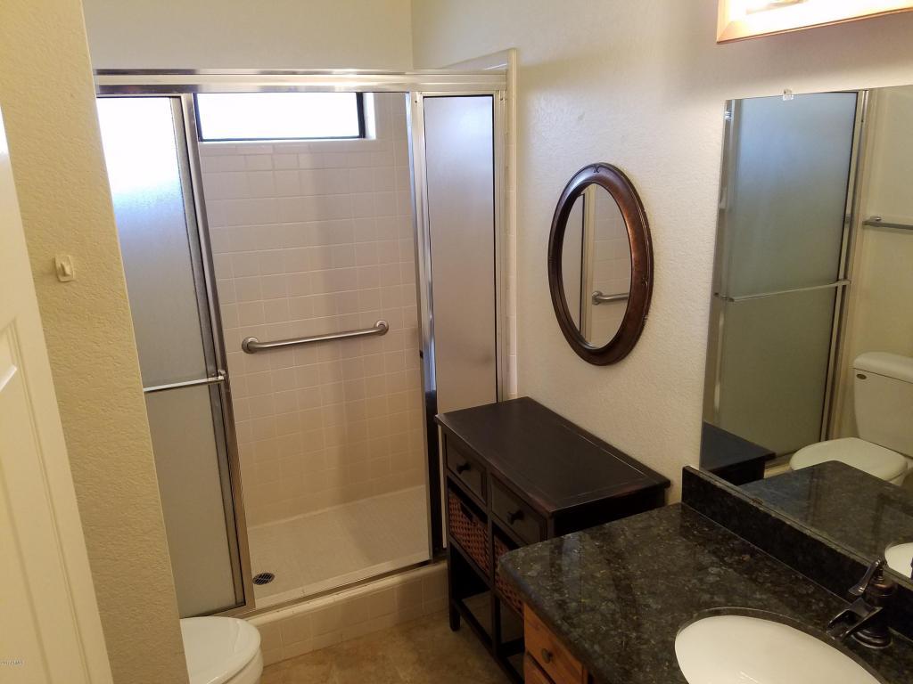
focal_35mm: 26
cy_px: 342
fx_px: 686
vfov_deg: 53.1
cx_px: 456
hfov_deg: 67.3
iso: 160
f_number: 1.7
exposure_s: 1/60
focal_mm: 4.2
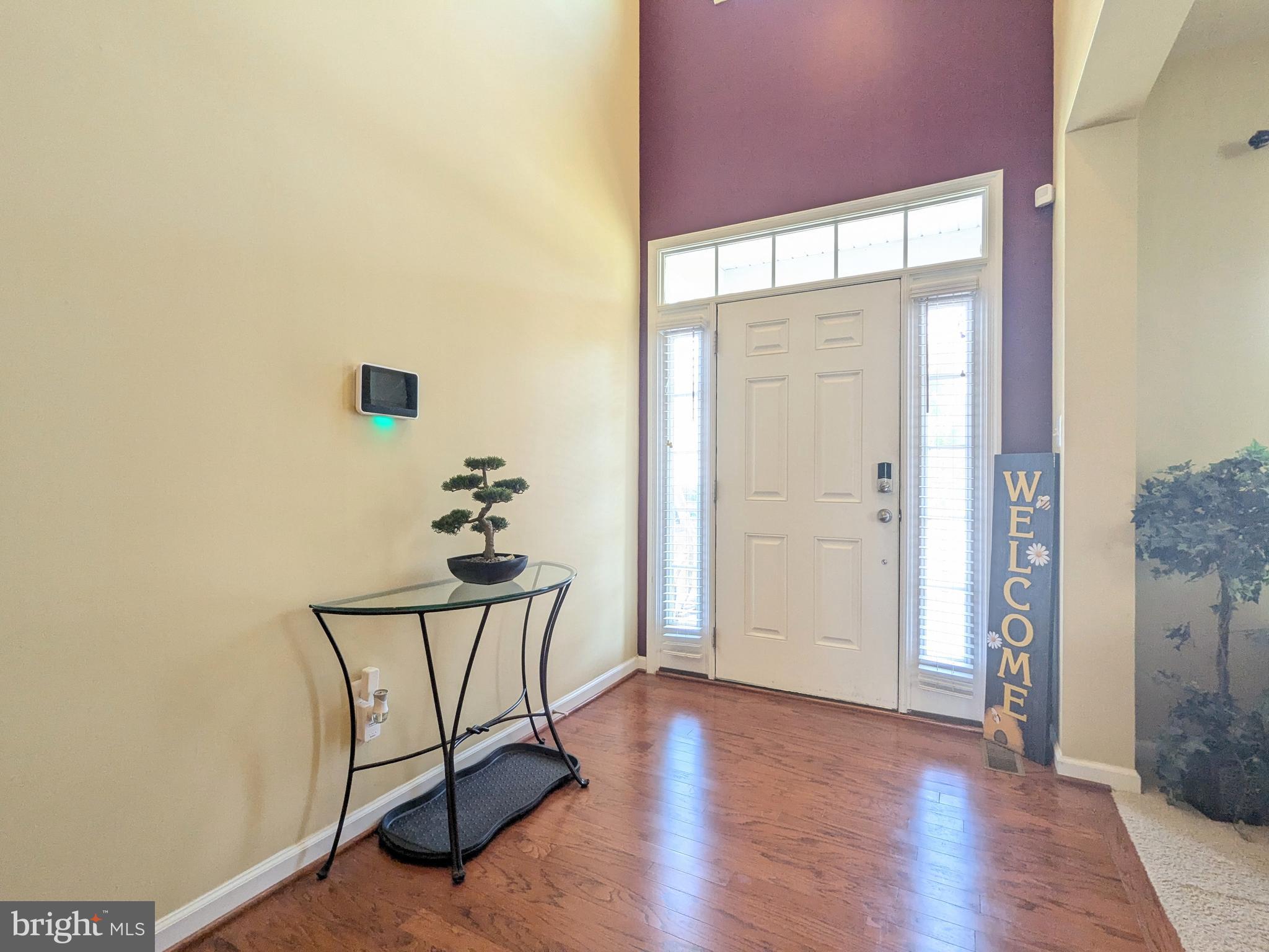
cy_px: 476
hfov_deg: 94.5
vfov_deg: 78.1
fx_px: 587
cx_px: 634
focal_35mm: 16
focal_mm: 2.35
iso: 121
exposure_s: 1/60
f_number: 2.2
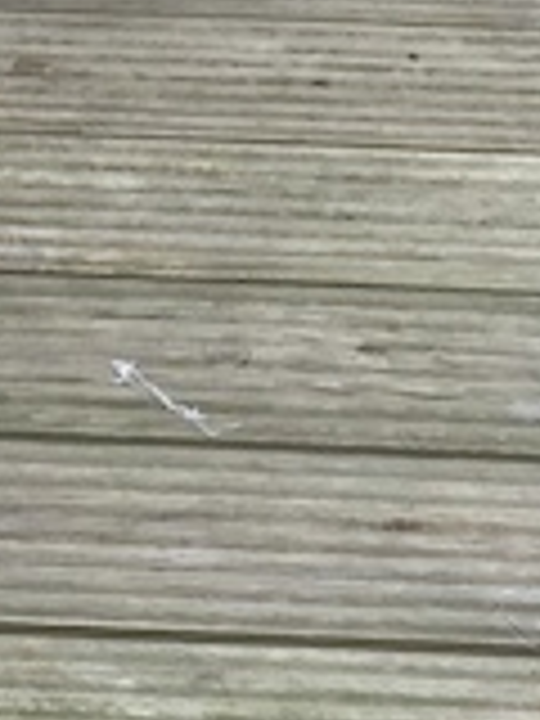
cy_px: -837
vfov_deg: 9.7
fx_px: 3869
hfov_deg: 7.9
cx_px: -176
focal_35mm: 186
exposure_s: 1/123
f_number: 2.2
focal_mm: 4.15
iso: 32
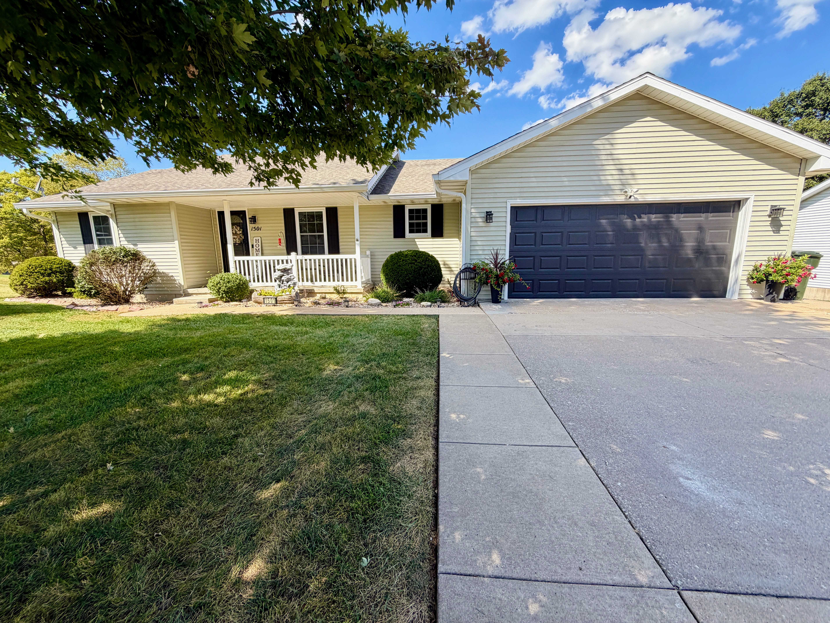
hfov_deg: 102.1
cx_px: 415
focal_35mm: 14
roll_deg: +1.6
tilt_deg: -10.4
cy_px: 312
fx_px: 336
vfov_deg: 85.7
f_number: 2.2
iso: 40
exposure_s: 1/502
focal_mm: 2.22
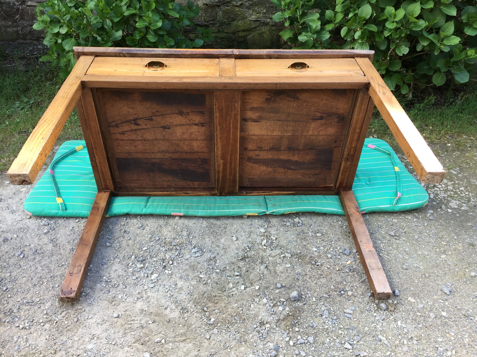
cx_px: 238
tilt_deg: -36.2
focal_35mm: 29
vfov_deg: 48.2
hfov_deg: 61.7
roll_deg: -1.4
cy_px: 178
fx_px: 400
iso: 32
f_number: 2.2
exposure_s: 1/100
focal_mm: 4.15
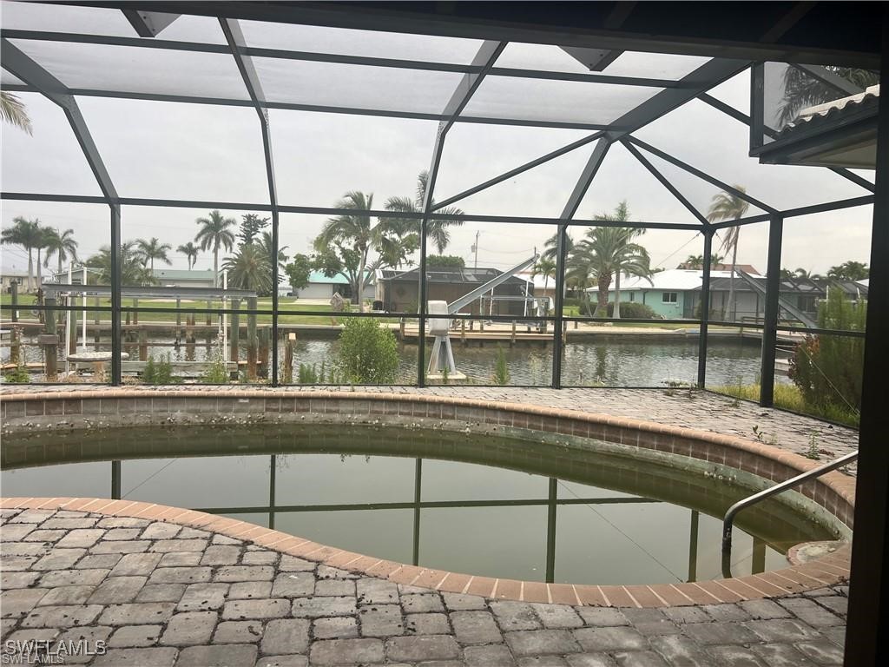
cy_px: 334
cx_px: 444
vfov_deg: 53.1
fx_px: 668
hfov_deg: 67.3
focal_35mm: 26
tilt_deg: -3.2
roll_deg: -2.8
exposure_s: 1/516
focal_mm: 5.7
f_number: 1.5
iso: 50
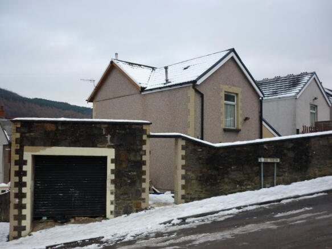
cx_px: 166
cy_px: 124
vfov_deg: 42.9
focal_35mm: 33
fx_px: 316
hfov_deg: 55.4
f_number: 2.8
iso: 80
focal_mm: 5.5
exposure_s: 1/320
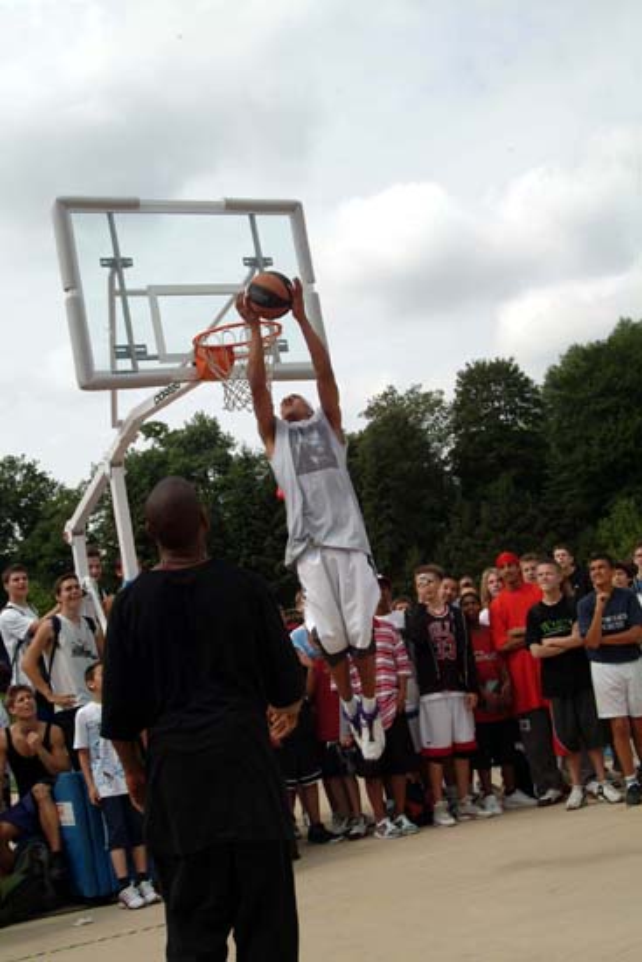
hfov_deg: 25.1
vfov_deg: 36.9
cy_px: 481
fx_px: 1443
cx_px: 321
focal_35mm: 54
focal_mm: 36
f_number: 11
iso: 200
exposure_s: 1/500
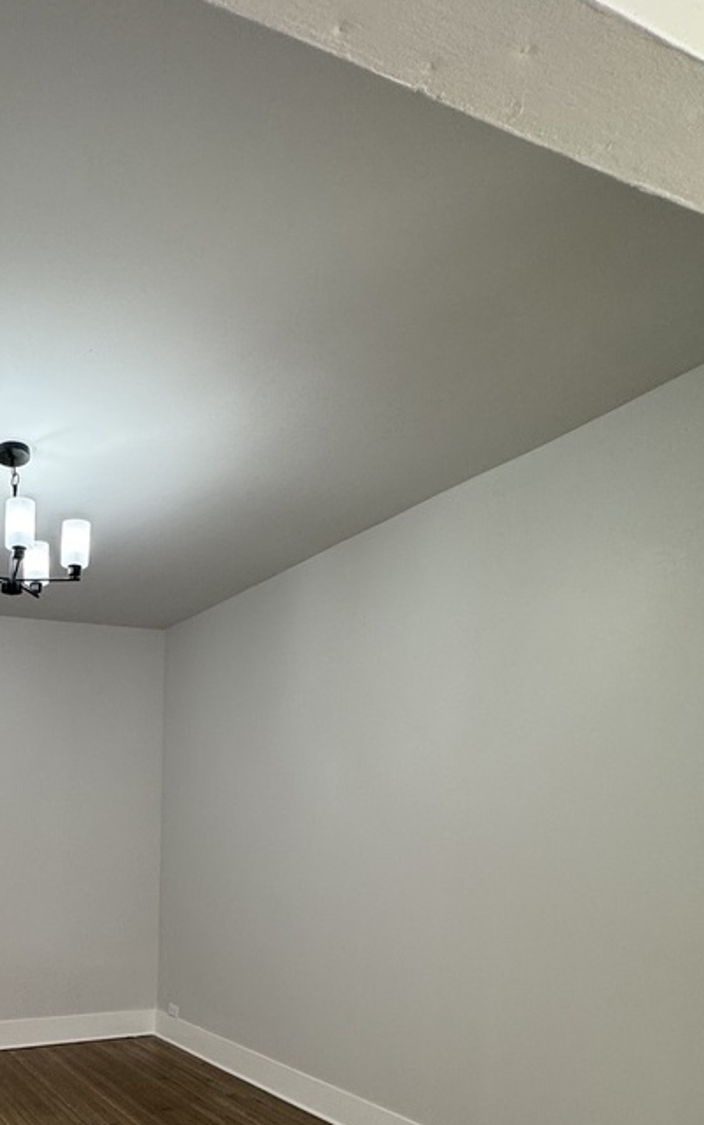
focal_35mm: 25
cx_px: 49
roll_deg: +0.8
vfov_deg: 65.3
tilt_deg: -6.2
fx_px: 767
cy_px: 916
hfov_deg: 44.2
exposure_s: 1/120
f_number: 2.2
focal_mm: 2.22
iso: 160
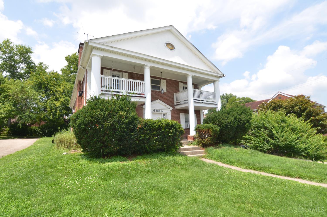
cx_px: 164
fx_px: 150
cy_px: 108
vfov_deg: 71.8
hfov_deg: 95.1
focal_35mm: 16
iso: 100
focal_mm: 11
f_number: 7.1
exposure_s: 1/250
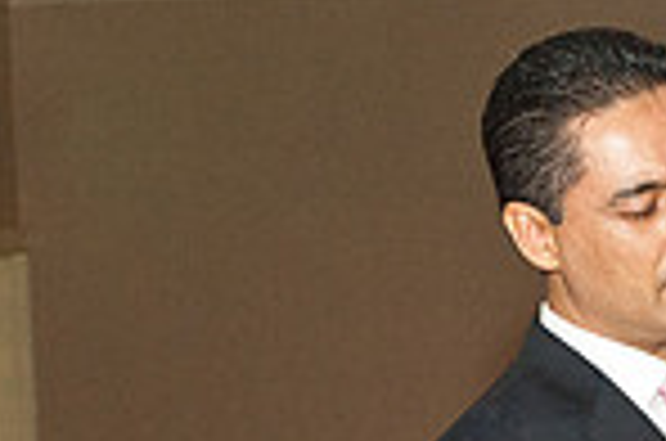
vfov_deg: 6.9
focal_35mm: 196
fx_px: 3618
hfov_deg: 10.2
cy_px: 706
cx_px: 972
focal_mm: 50
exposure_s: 1/100
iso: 2000
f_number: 5.6
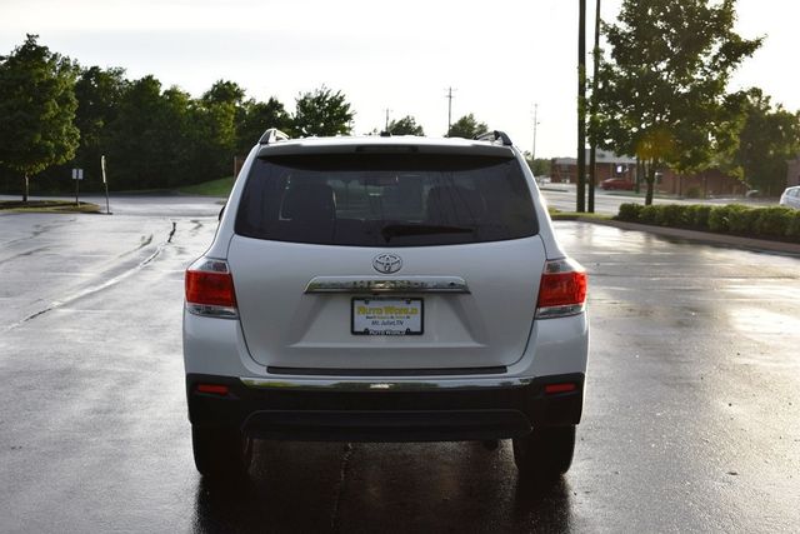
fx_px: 1134
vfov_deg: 26.5
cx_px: 400
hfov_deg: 38.9
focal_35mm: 51
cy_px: 267
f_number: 5.6
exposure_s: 1/250
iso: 280
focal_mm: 34
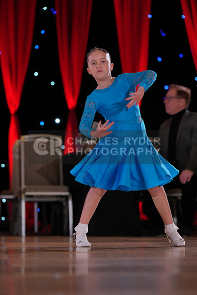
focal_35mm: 173
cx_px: 98
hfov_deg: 7.9
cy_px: 148
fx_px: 1419
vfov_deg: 11.9
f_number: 4
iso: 800
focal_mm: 173
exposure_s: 1/400
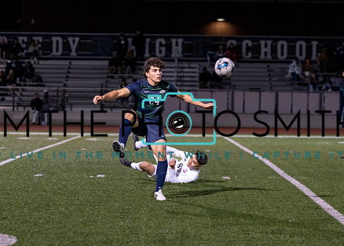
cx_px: 171
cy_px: 130
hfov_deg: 12.1
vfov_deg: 8.7
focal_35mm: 166
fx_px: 1622
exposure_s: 1/1000
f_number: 2.8
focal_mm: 108
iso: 2500
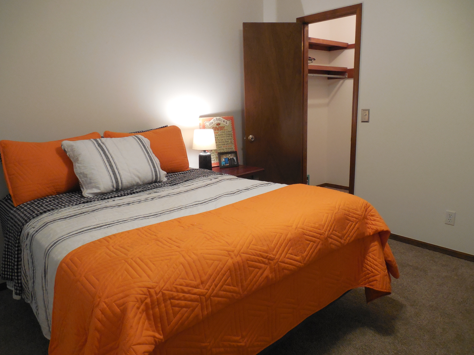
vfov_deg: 54.9
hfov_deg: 69.4
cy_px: 178
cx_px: 237
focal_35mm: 25
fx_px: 342
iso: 400
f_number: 3.3
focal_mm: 4.5
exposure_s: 1/30
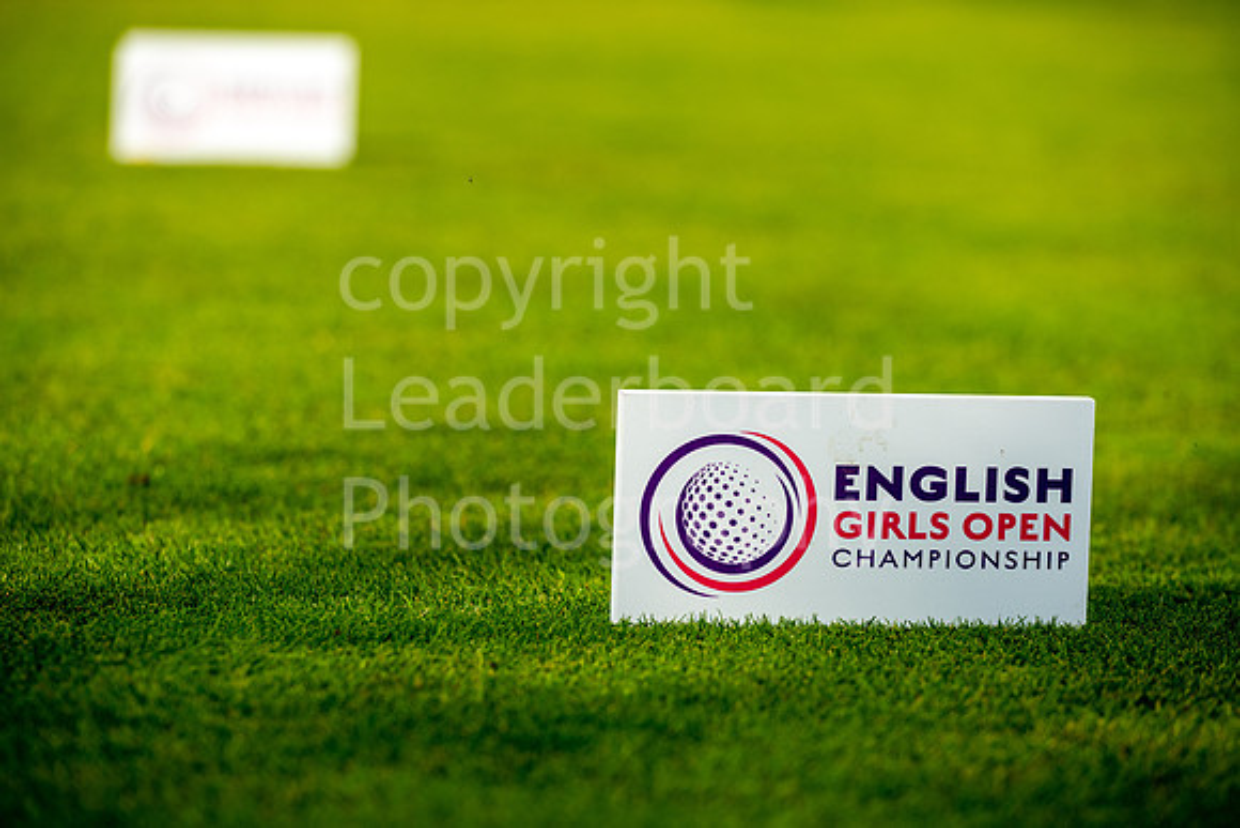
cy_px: 414
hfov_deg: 10.3
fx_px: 6890
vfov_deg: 6.9
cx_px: 620
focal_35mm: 200
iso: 125
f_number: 5.6
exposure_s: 1/1000
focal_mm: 200
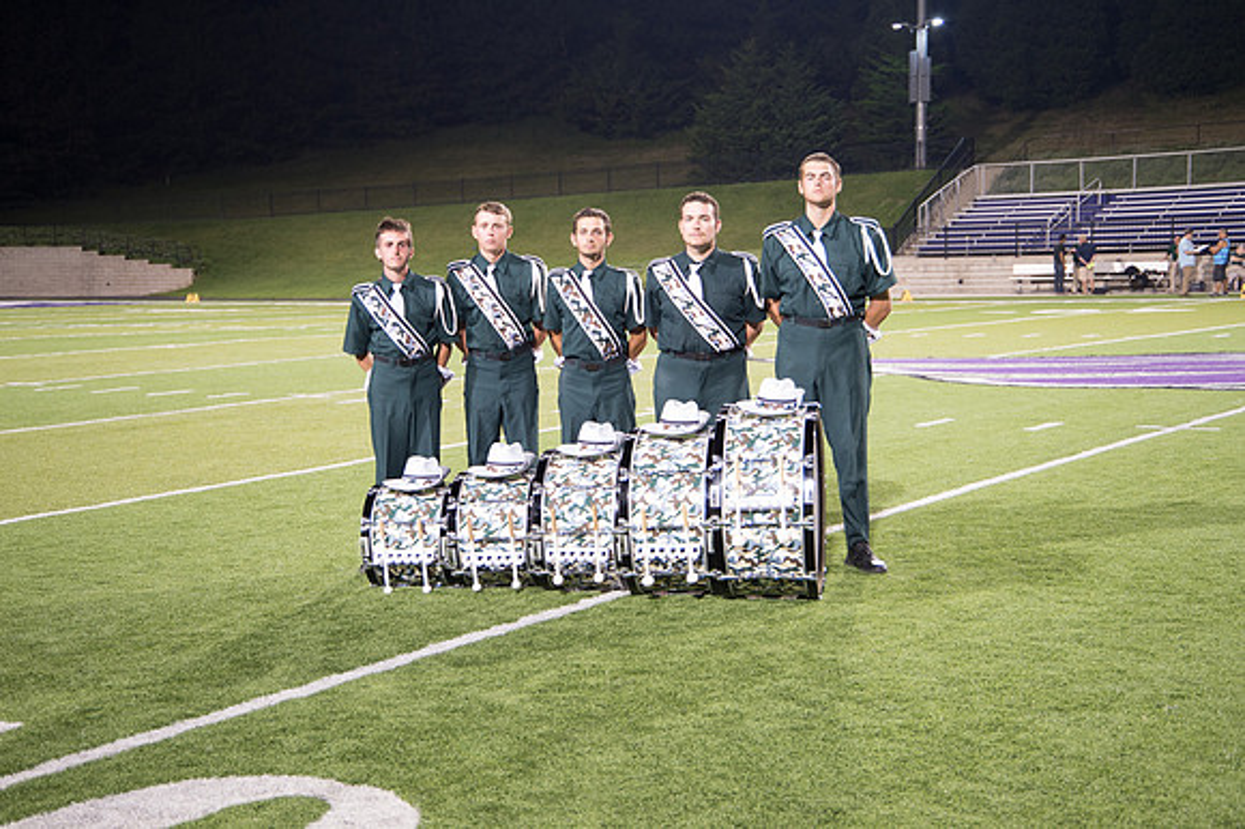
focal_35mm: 52
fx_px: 1797
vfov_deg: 26.0
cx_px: 622
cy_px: 414
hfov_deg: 38.2
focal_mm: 52
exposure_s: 1/30
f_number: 5
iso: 1000
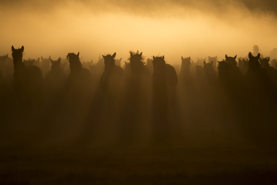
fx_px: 2309
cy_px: 92
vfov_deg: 4.6
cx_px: 138
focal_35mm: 300
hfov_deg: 6.9
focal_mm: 300
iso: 100
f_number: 8
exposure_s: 1/4000
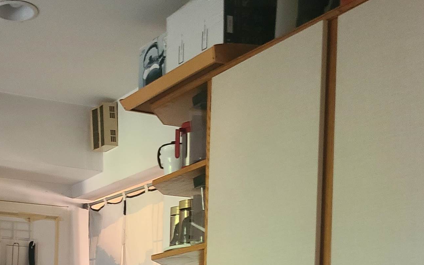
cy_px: 353
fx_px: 763
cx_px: 30
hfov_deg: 29.6
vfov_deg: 18.3
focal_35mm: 66
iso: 640
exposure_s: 1/40
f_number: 1.8
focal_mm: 5.4
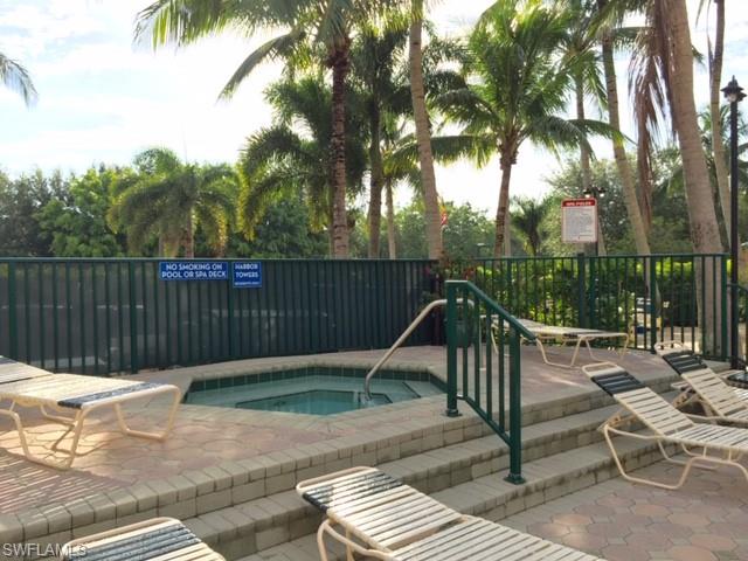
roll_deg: -1.0
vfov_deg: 48.2
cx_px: 374
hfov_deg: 61.7
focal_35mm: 29
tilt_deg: +1.3
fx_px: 627
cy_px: 280
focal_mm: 4.15
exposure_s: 1/1014
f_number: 2.2
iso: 32
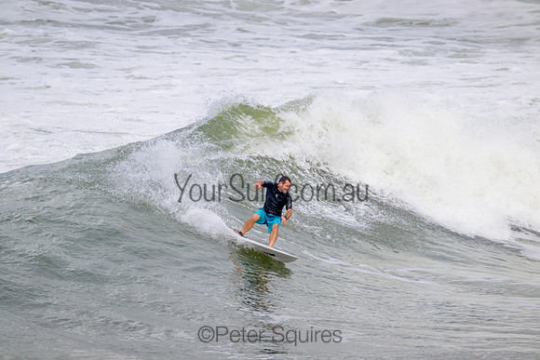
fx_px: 12002
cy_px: 180
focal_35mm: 800
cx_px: 270
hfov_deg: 2.6
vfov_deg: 1.7
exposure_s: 1/2000
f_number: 11
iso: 800
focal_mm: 800
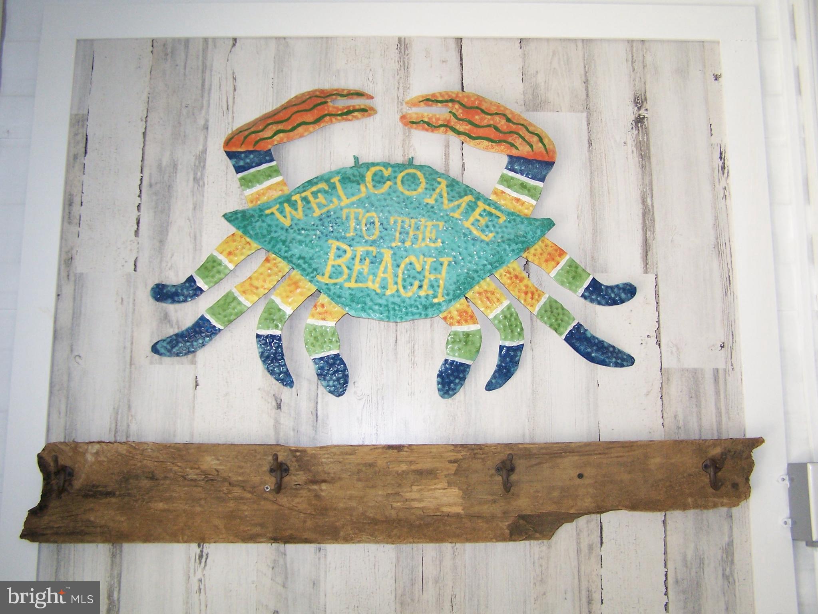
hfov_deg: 49.0
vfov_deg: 37.7
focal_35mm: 38
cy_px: 307
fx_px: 898
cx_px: 409
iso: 140
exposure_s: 1/60
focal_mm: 6.3
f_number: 2.8
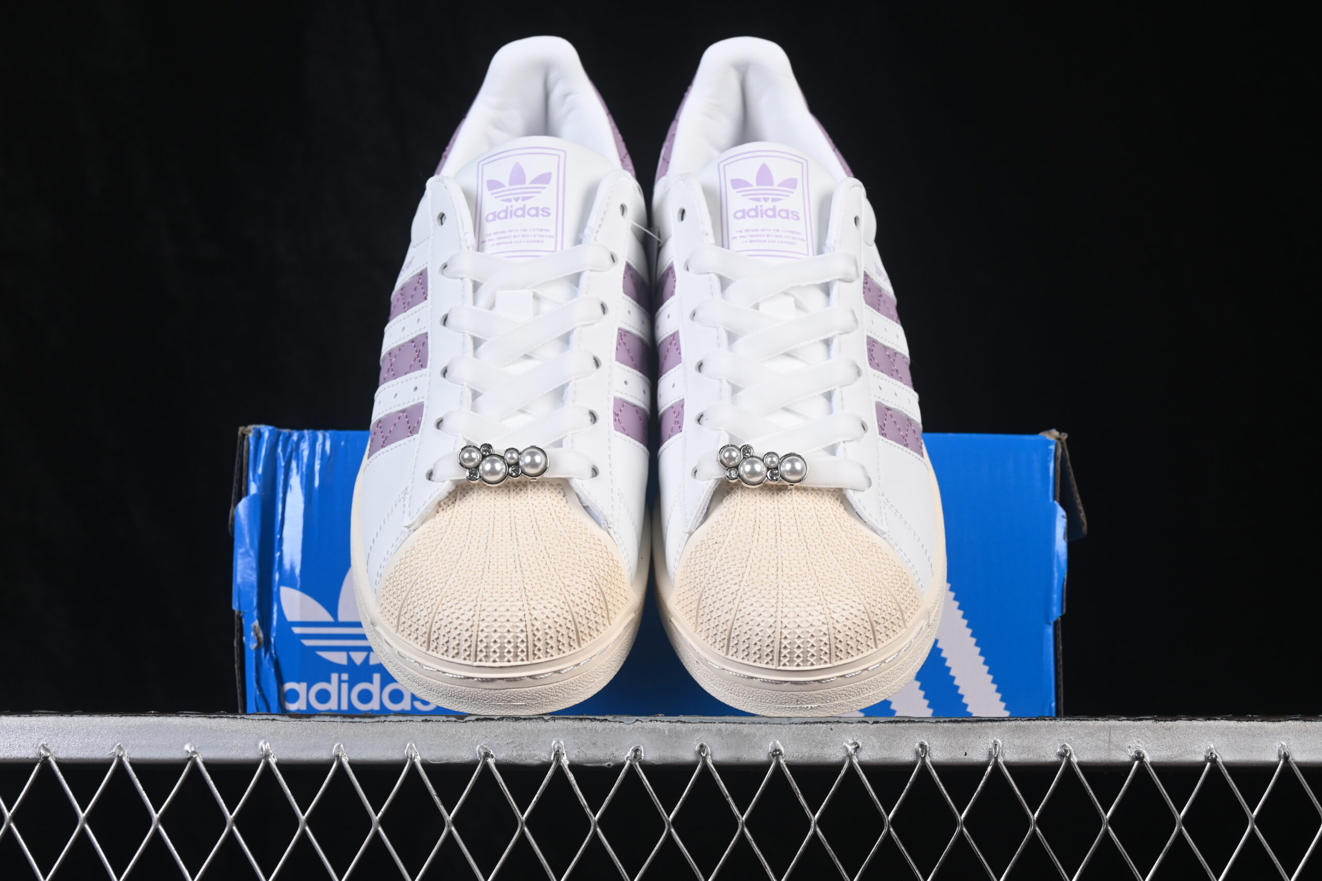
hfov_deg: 27.0
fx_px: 2754
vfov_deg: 18.2
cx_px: 661
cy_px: 440
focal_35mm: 75
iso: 160
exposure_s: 1/80
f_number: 8
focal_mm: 50
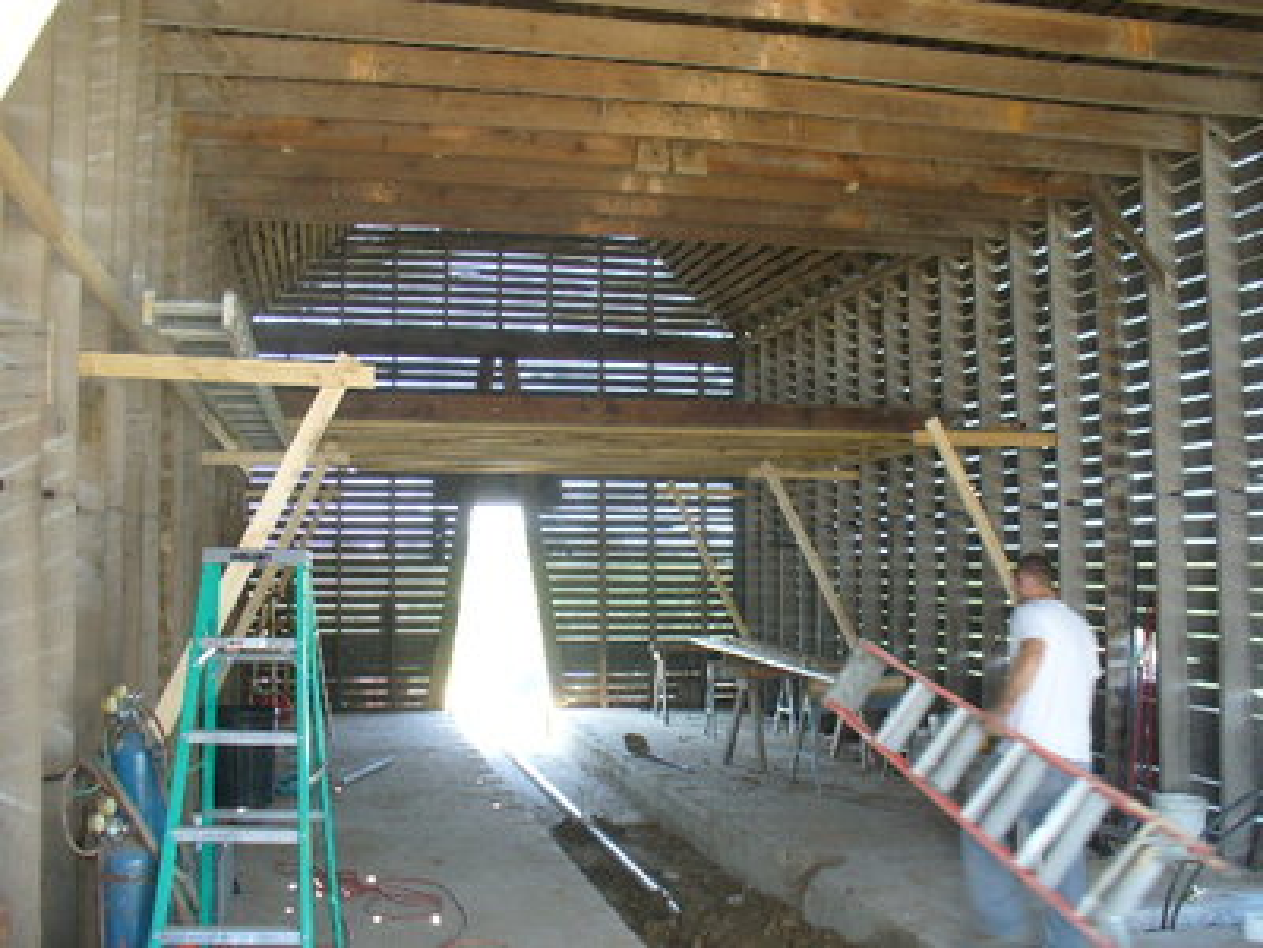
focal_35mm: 37
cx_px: 632
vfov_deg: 38.7
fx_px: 1350
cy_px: 474
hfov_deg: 50.1
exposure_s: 1/25
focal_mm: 6.1
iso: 100
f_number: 2.8
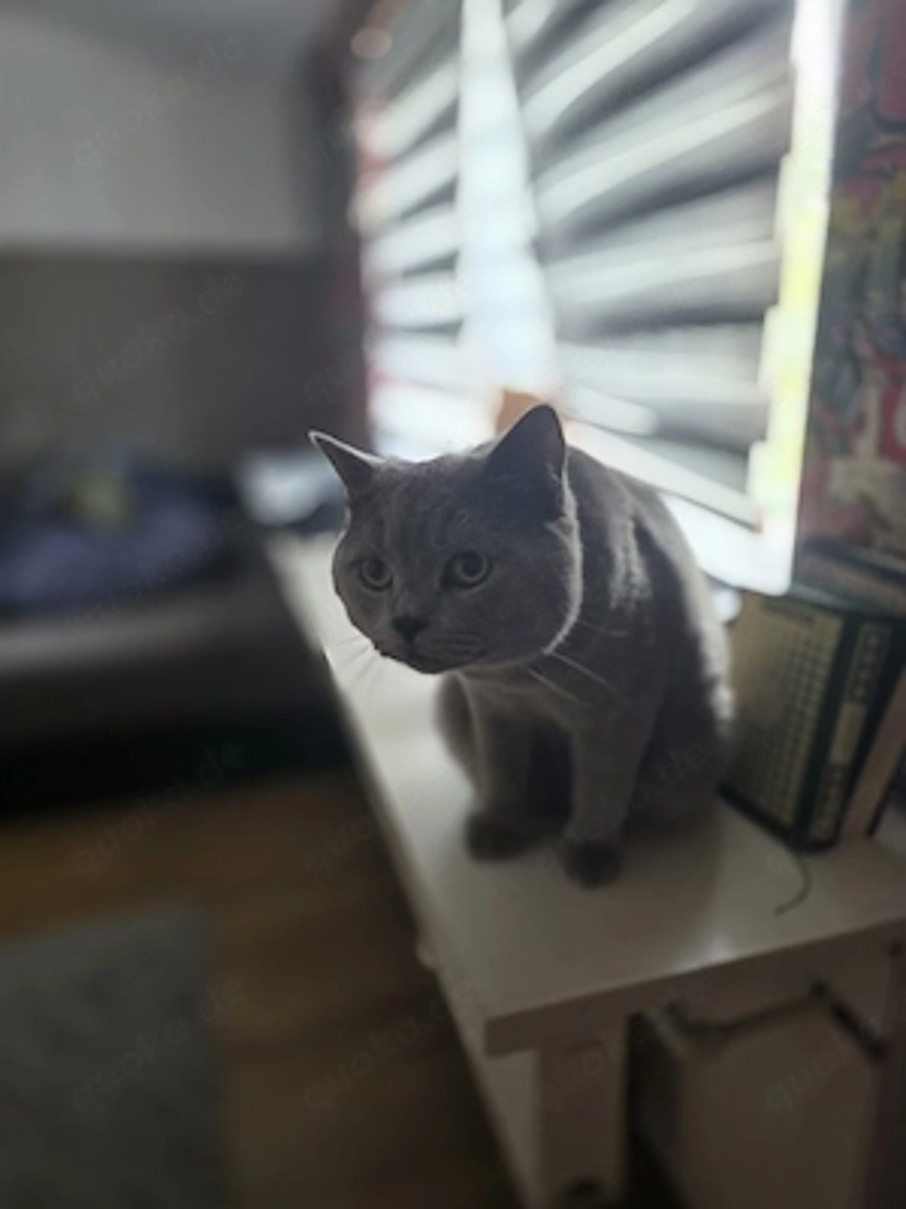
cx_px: 453
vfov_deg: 73.9
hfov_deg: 58.9
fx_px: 803
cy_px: 604
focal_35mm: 23
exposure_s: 1/101
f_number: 1.7
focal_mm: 6.3
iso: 400
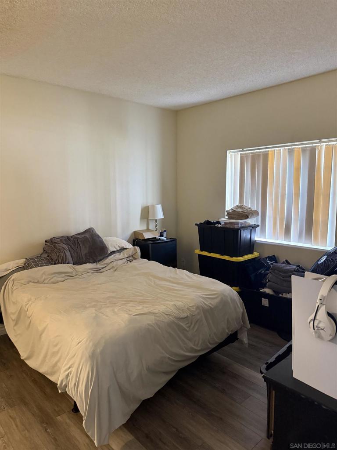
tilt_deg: -8.9
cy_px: 225
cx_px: 168
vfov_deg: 71.6
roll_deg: -0.2
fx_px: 312
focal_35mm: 24
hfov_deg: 56.8
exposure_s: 1/48
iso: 640
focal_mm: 6.76
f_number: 1.78
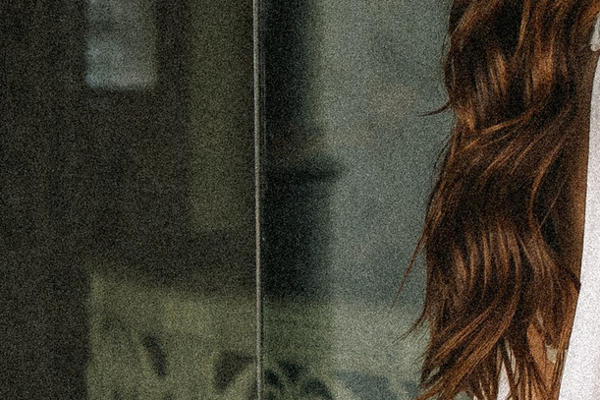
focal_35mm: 190
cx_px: 779
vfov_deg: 7.2
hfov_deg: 10.6
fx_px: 3166
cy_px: 95
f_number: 2.8
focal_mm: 30
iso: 250
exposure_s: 1/320
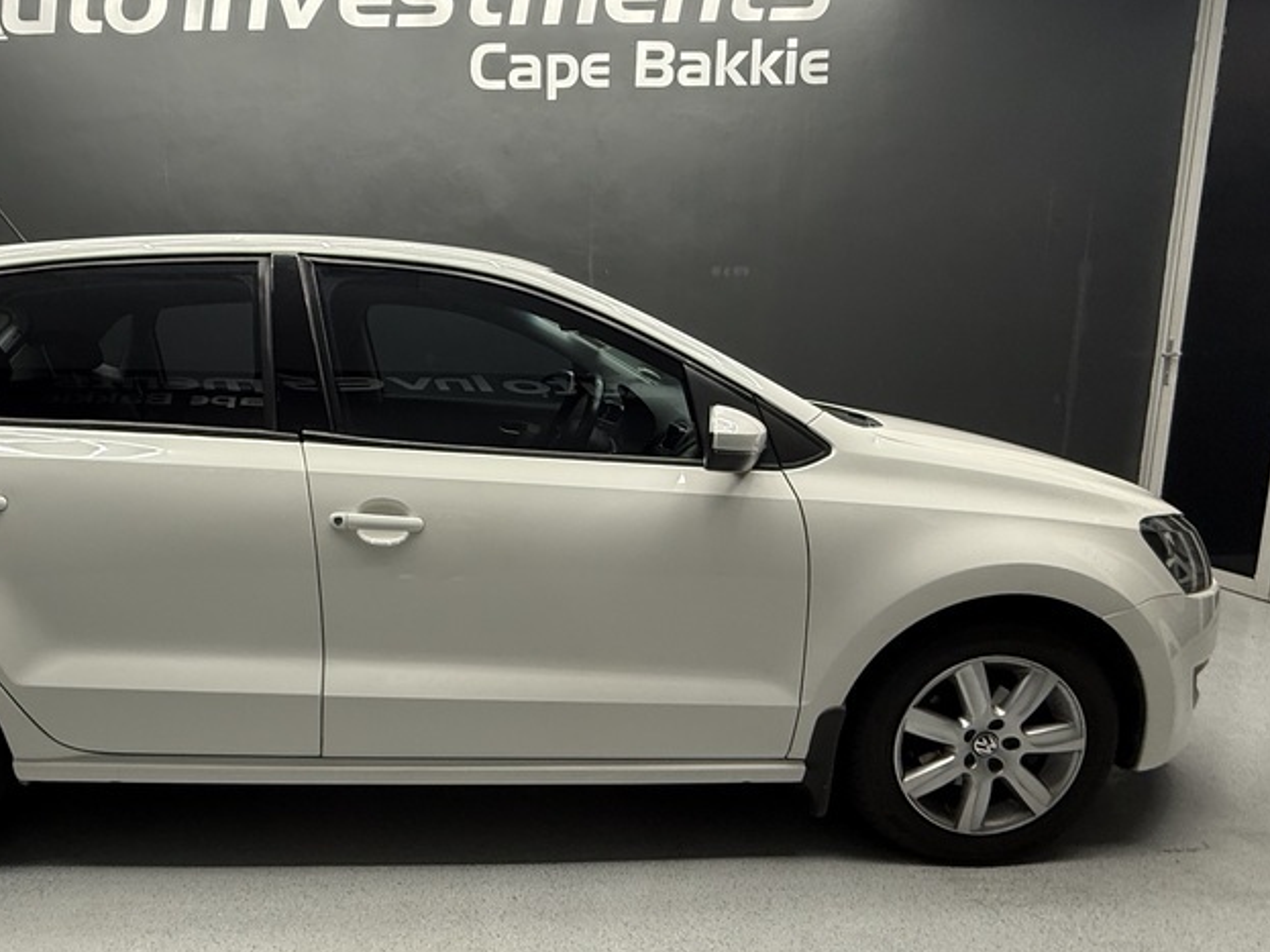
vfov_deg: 58.9
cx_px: 432
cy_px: 485
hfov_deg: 71.9
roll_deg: +1.9
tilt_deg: -9.4
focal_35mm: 23
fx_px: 844
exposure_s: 1/99
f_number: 2.2
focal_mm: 2.22
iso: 200
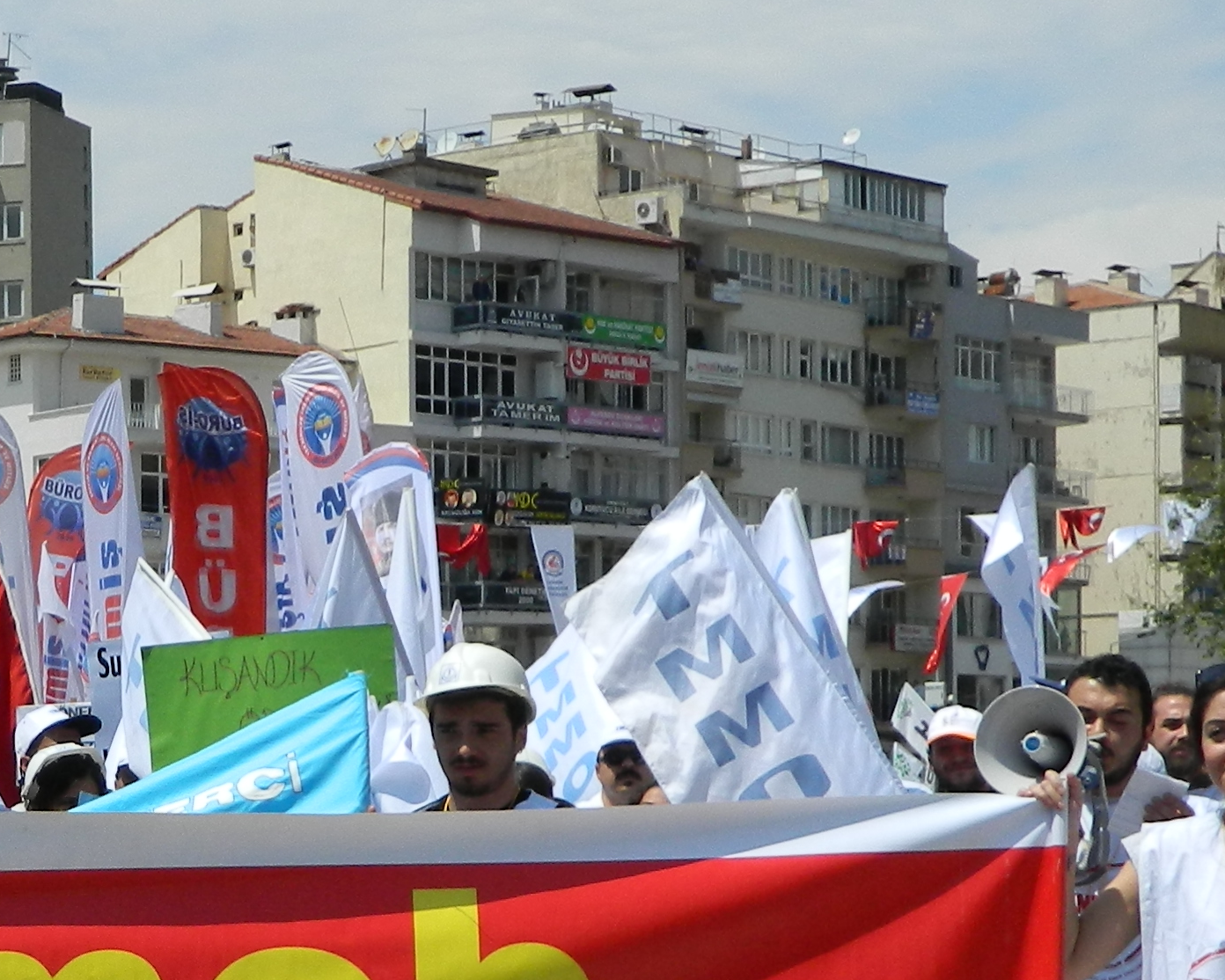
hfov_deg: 17.8
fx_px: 3844
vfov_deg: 14.4
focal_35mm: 106
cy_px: 865
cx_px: 99
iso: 80
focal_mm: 6.2
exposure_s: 1/200
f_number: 9.4
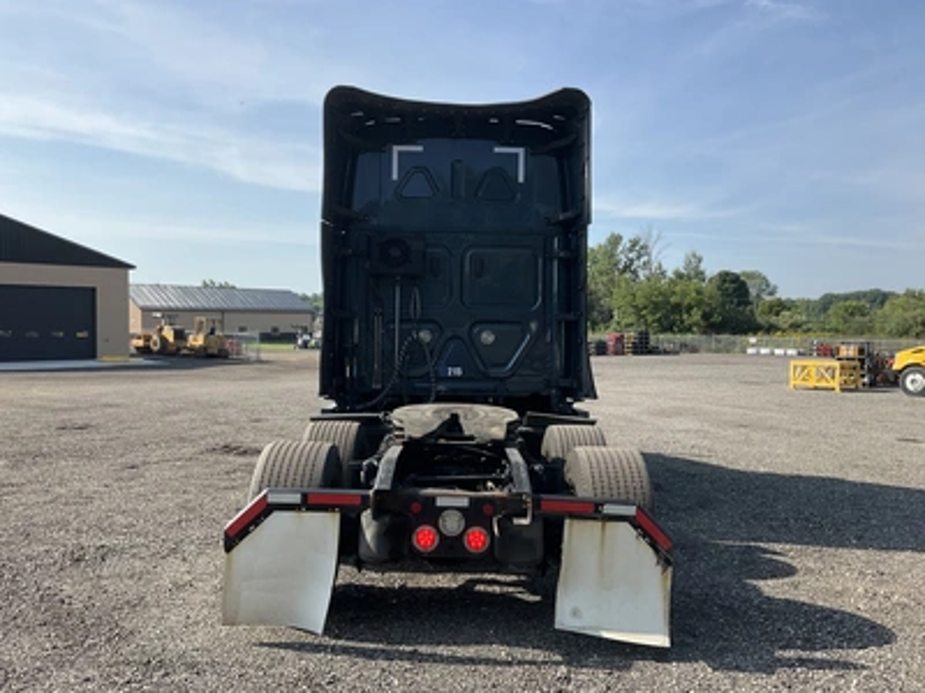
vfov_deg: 48.2
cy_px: 346
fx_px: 775
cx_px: 462
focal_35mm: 29
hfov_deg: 61.7
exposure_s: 1/1451
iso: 25
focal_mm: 3
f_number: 1.8
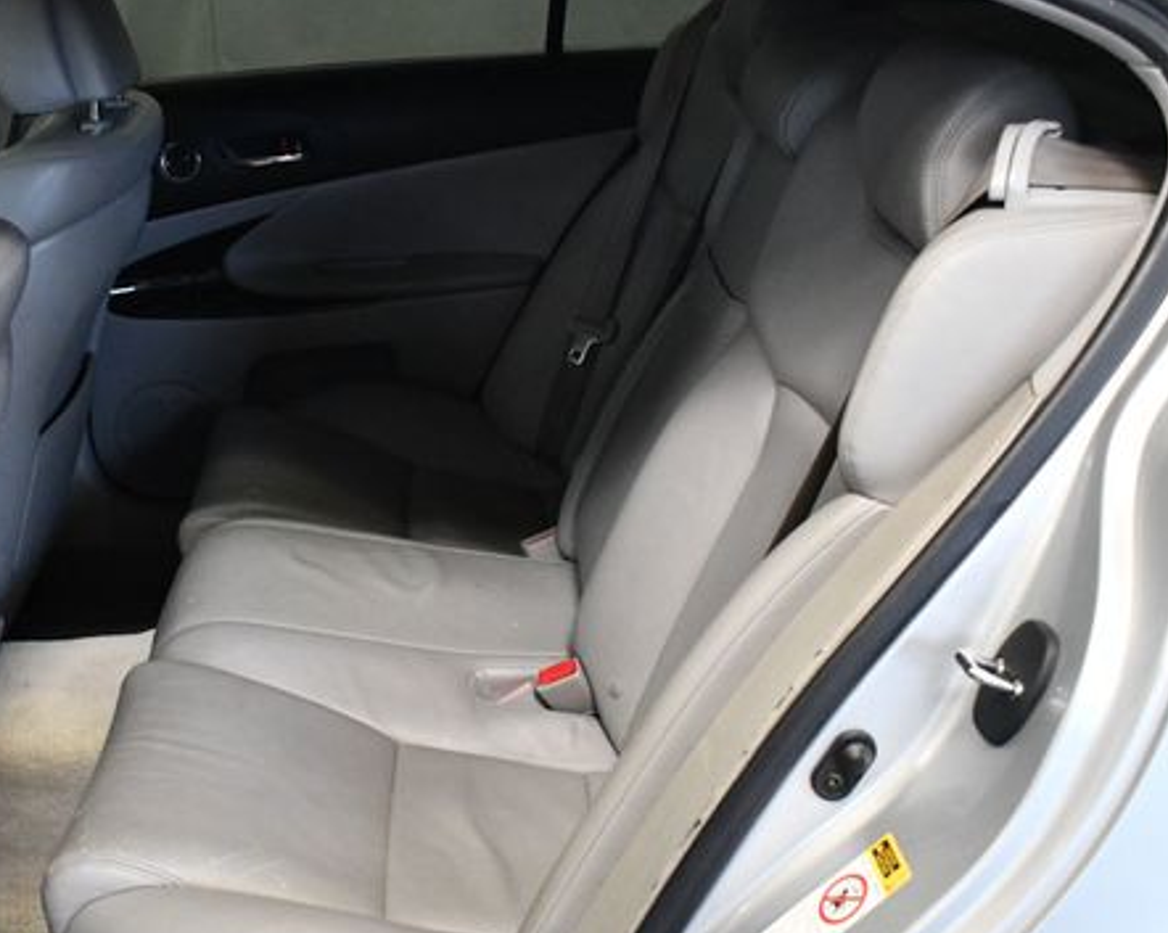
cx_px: 391
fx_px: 1693
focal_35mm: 49
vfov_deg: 30.8
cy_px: 513
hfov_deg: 37.7
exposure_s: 1/125
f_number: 3.5
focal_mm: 18
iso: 3200
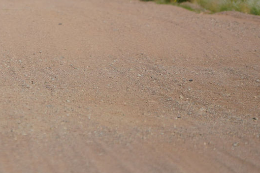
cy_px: -14
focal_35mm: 1212
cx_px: -41
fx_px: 8753
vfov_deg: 1.1
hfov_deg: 1.7
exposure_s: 1/500
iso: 125
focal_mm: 400
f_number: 6.3
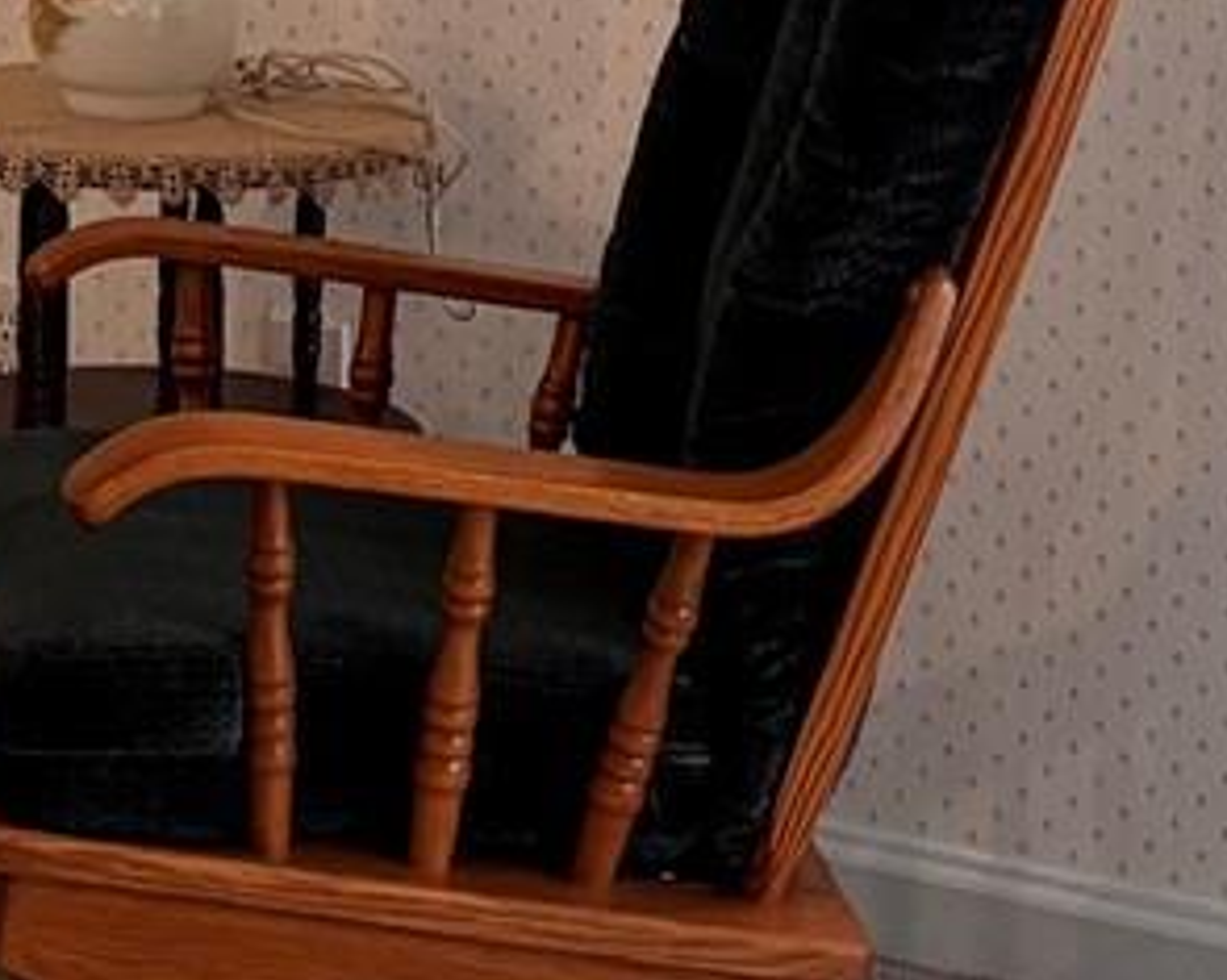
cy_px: -813
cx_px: 8
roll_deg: +0.2
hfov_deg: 10.8
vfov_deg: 8.4
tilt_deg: -1.1
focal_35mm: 177
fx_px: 6426
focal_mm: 5.96
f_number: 1.6
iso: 160
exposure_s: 1/60
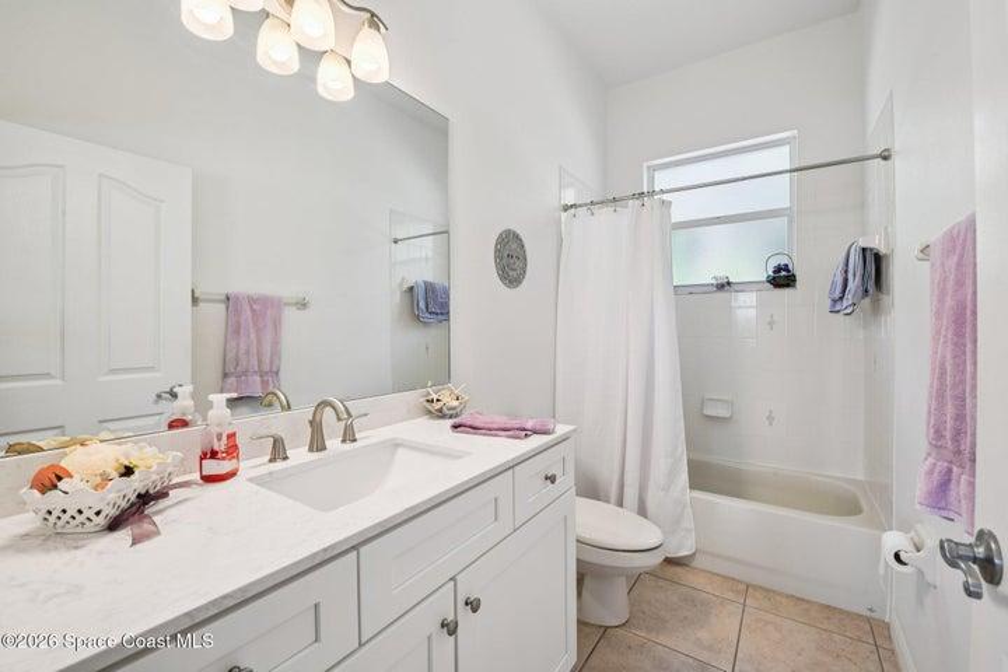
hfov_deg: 100.4
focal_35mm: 15
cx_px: 504
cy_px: 336
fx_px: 420
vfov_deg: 77.3
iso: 400
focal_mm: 15
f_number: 8
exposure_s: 1/20
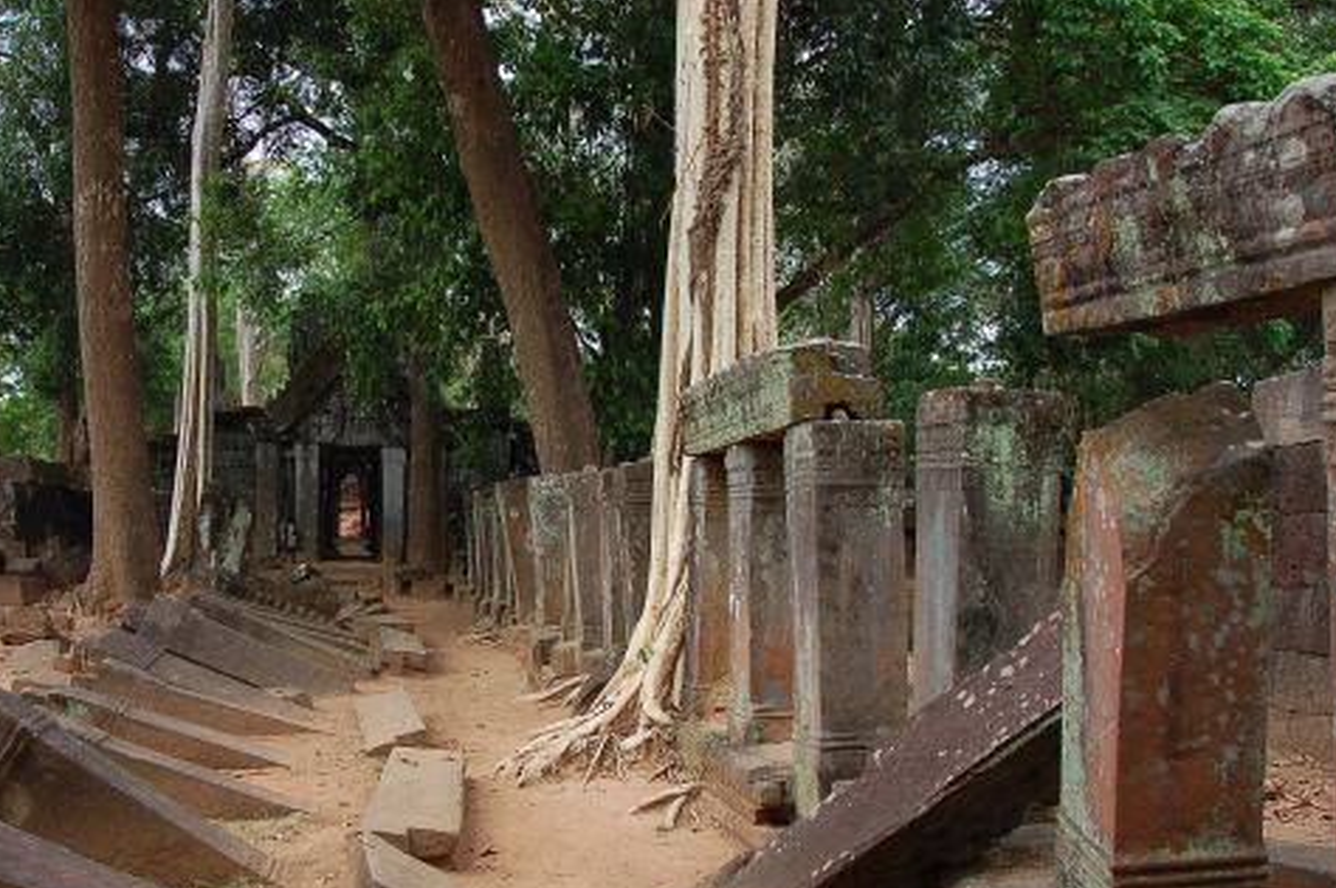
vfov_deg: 32.8
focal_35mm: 41
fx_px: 1507
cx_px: 521
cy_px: 500
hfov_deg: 47.5
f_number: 6.3
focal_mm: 21
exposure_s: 1/160
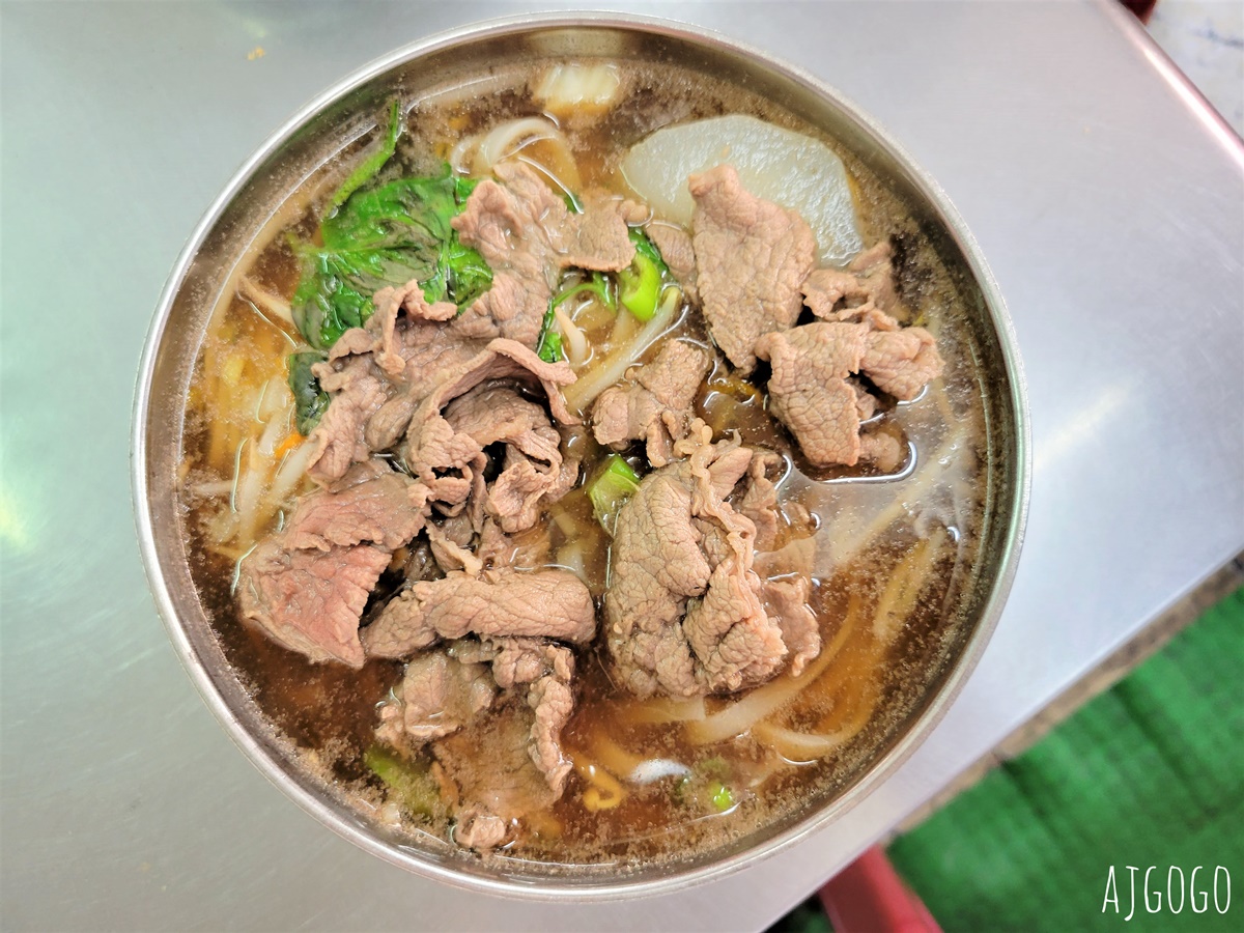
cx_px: 622
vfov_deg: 53.1
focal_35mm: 26
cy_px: 466
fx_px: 934
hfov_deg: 67.3
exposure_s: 1/60
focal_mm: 5.4
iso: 160
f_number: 1.8
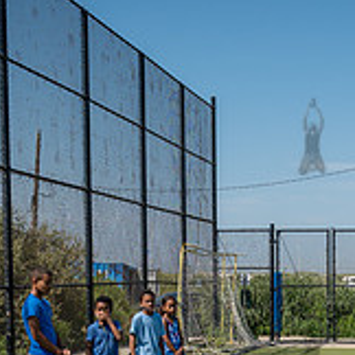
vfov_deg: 20.3
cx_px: 311
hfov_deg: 20.5
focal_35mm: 83
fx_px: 963
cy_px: 347
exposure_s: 1/800
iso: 100
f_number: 5
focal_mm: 27
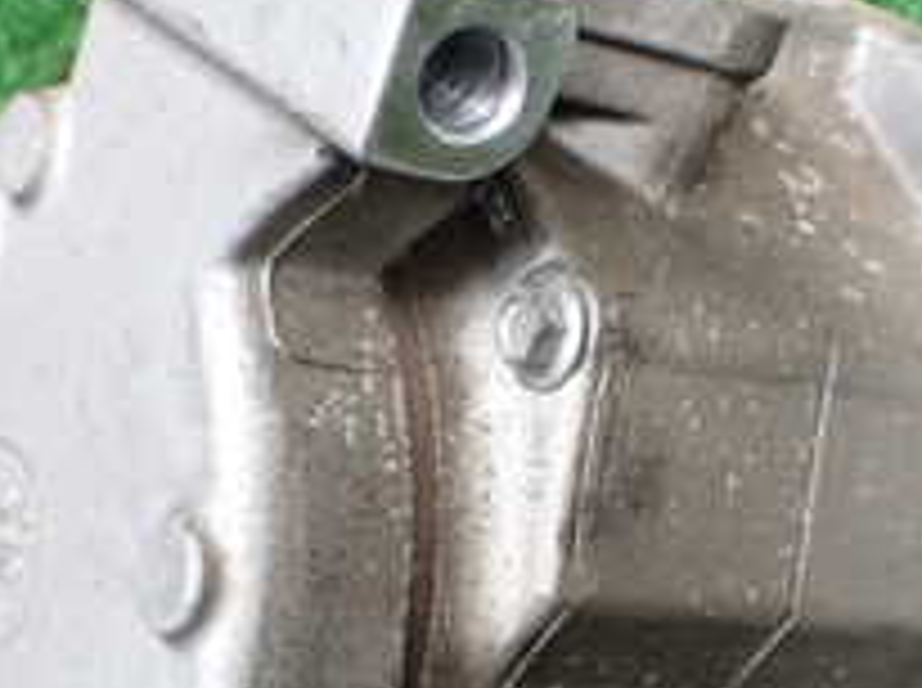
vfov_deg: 16.7
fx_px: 2340
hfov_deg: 22.3
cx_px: 472
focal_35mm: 88
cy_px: 441
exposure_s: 1/100
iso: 800
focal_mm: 5.4
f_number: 2.3
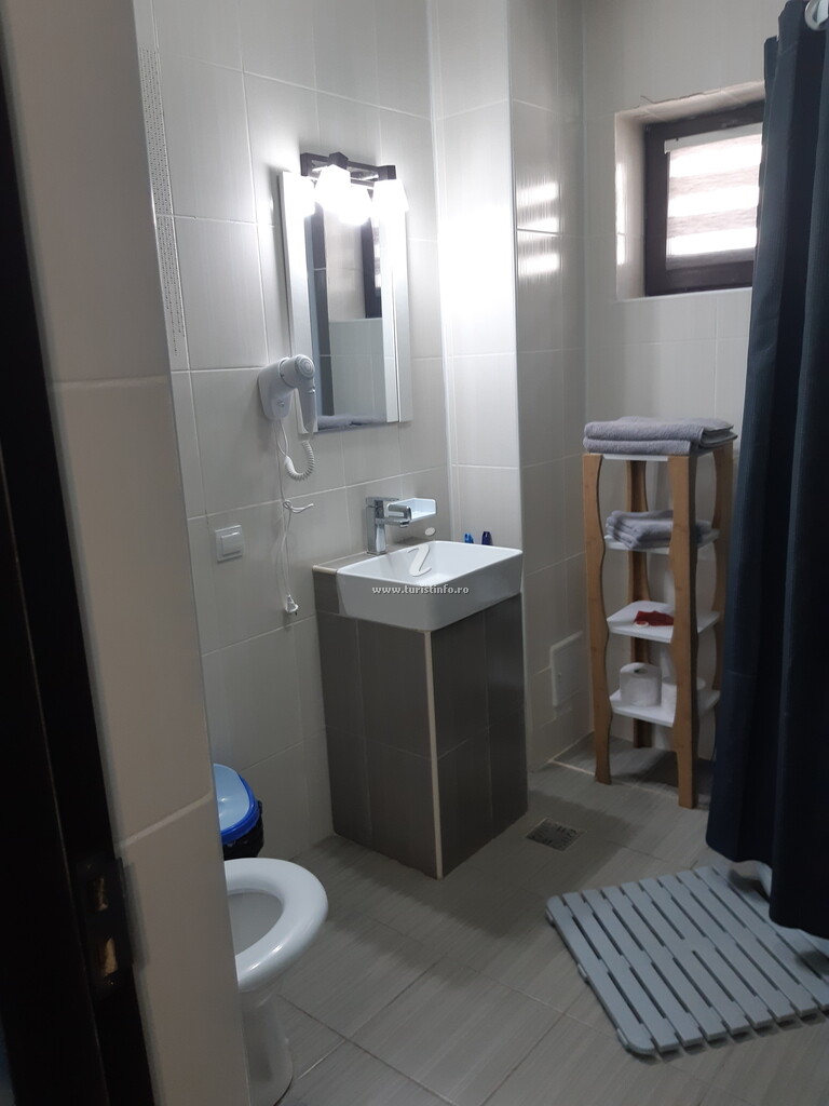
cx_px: 414
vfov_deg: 67.3
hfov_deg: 53.1
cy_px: 553
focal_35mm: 26
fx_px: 830
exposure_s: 1/50
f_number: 1.7
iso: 80
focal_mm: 3.93
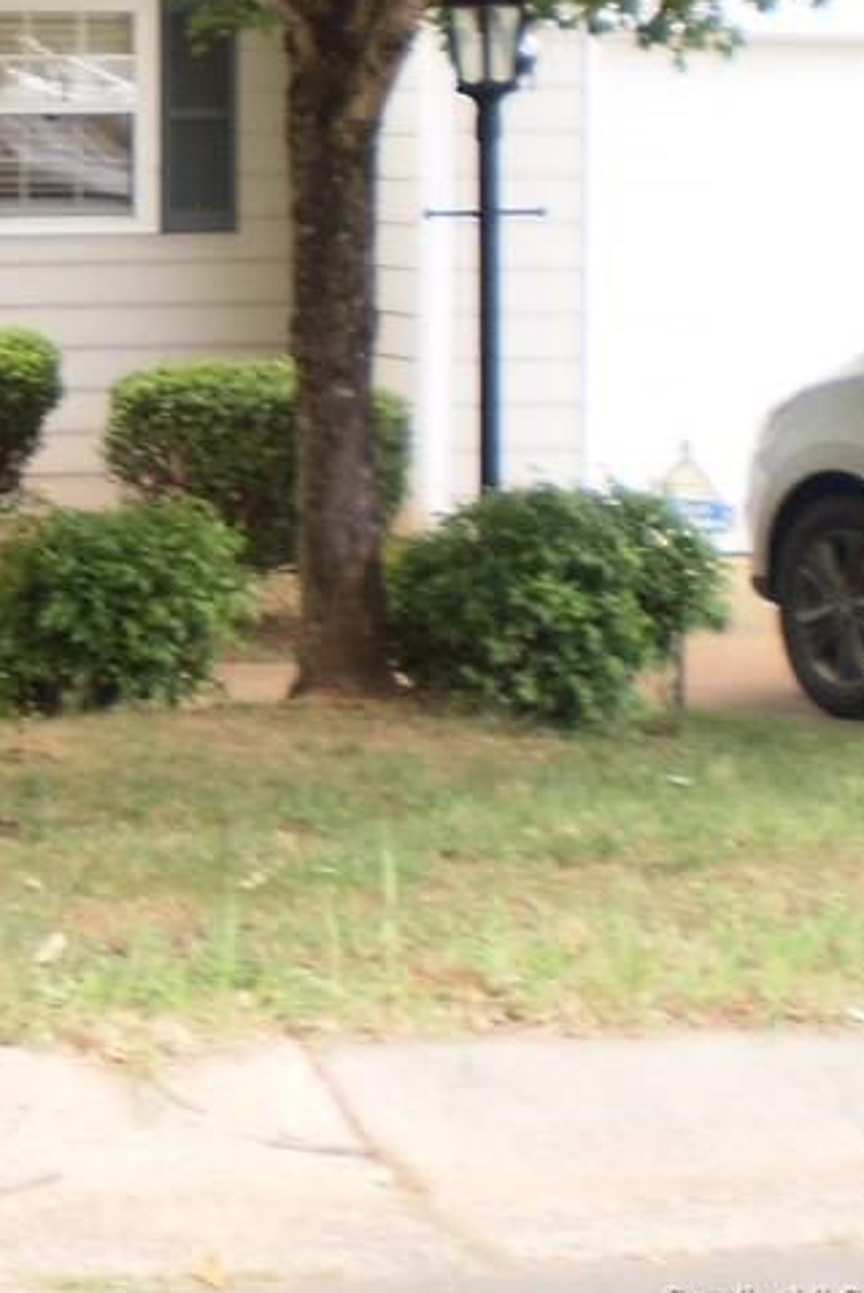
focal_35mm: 80
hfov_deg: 15.8
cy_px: 289
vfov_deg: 25.0
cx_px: -413
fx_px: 2876
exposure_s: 1/30
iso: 125
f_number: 3.1
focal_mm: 6.3
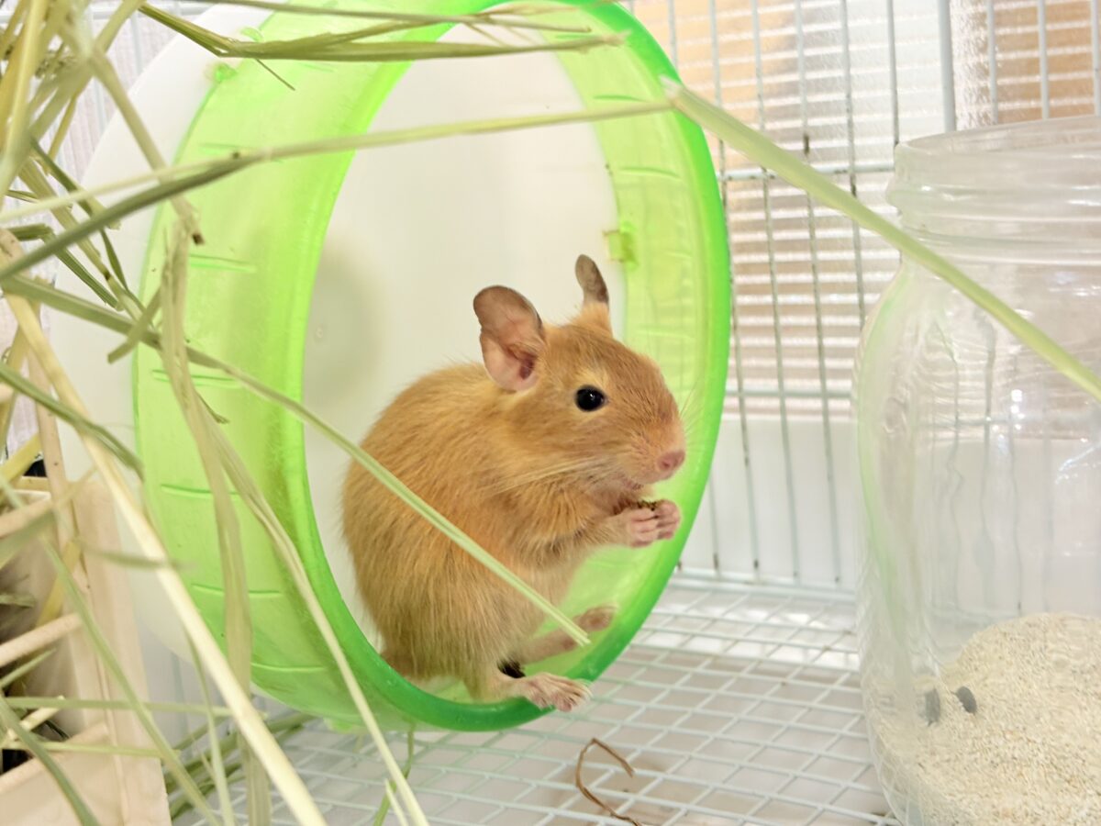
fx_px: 1654
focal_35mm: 52
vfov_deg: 28.0
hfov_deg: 36.8
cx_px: 550
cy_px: 413
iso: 125
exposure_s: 1/50
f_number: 1.6
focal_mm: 5.96
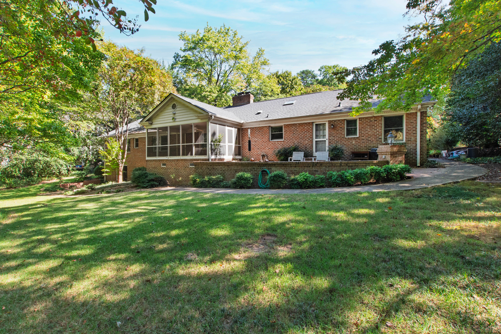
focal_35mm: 15
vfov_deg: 77.3
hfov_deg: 100.4
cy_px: 167
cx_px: 250
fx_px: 209
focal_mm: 10
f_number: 9
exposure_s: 1/100
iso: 640
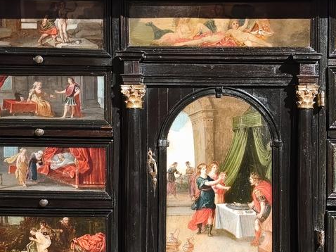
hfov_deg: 25.2
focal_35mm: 77
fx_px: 747
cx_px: 225
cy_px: 170
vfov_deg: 19.1
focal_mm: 6.14
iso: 2500
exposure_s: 1/25
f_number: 1.65
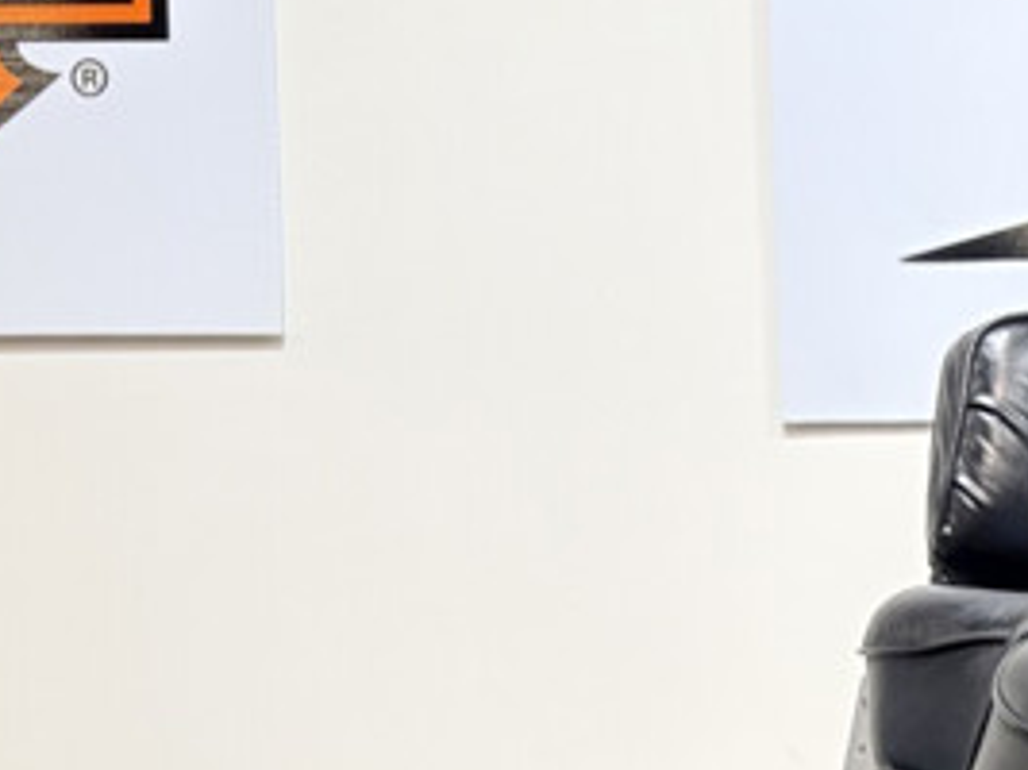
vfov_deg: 13.8
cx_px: 1812
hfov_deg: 16.2
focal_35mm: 104
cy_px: 955
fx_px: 3087
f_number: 1.6
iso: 50
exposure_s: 1/120
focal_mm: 5.96
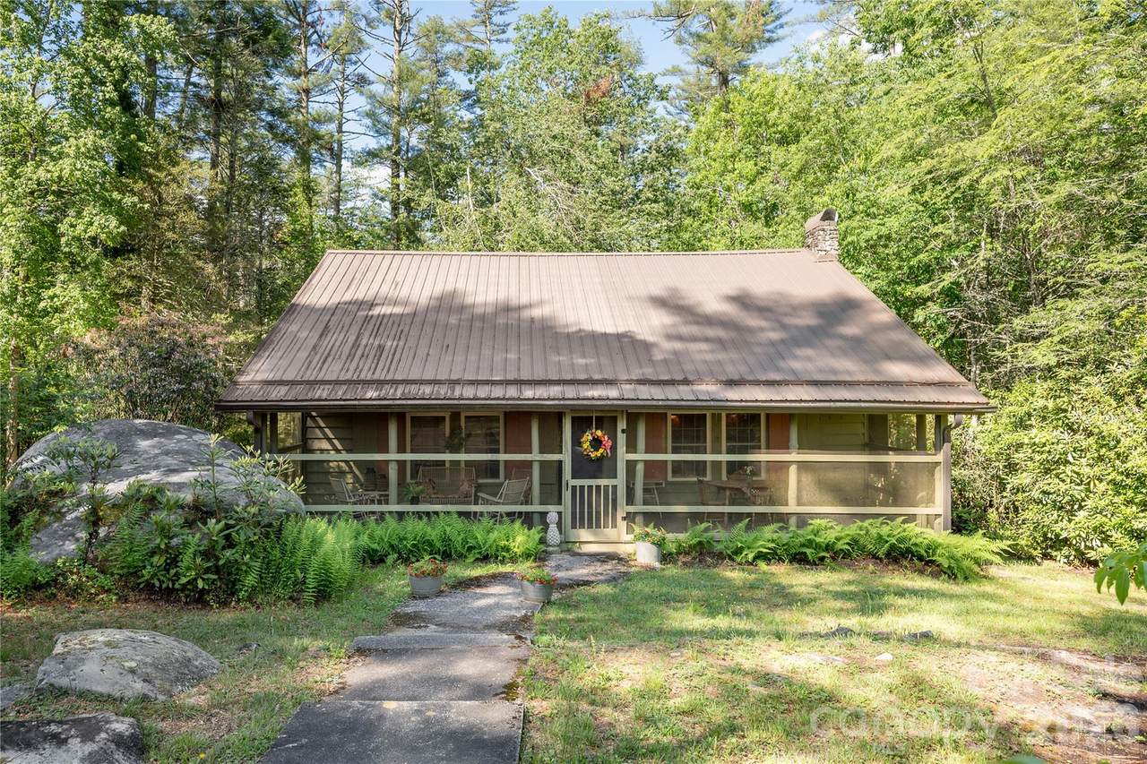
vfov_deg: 56.1
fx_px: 717
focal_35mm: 22
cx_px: 574
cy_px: 382
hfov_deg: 77.3
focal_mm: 22.5
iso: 250
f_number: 7.1
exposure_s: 1/125
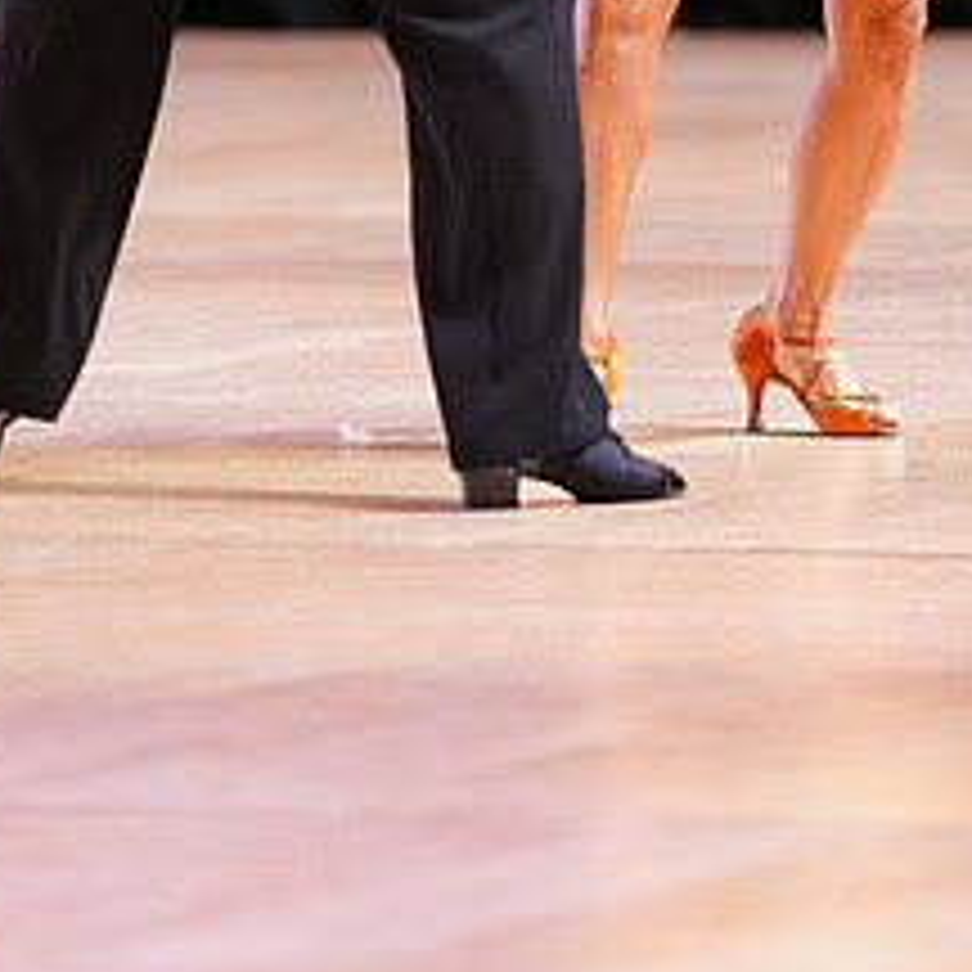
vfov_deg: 4.1
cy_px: -266
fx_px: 13406
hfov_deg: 4.2
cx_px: 659
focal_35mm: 422
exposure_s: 1/250
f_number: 3.5
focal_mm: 185
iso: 2000
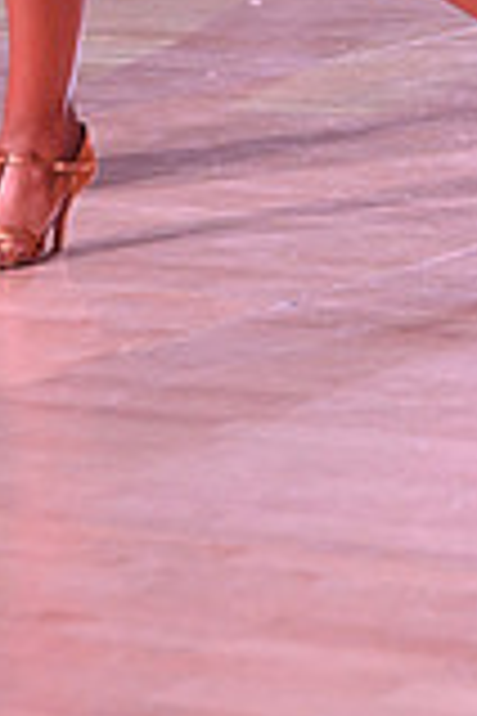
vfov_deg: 8.9
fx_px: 4491
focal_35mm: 226
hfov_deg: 6.1
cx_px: 16
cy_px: -275
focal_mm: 62
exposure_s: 1/320
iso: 2500
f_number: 4
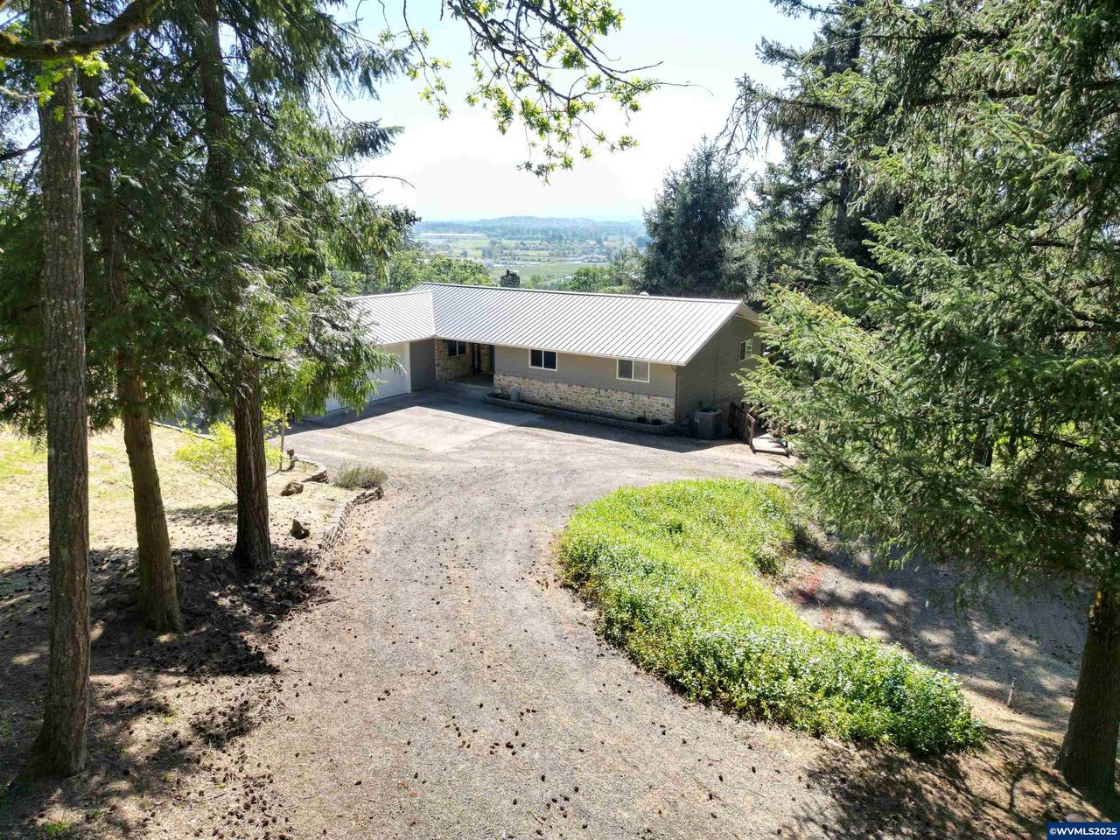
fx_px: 777
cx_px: 560
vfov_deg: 56.8
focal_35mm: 24
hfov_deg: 71.6
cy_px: 420
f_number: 1.7
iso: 100
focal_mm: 6.72
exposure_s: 1/1250
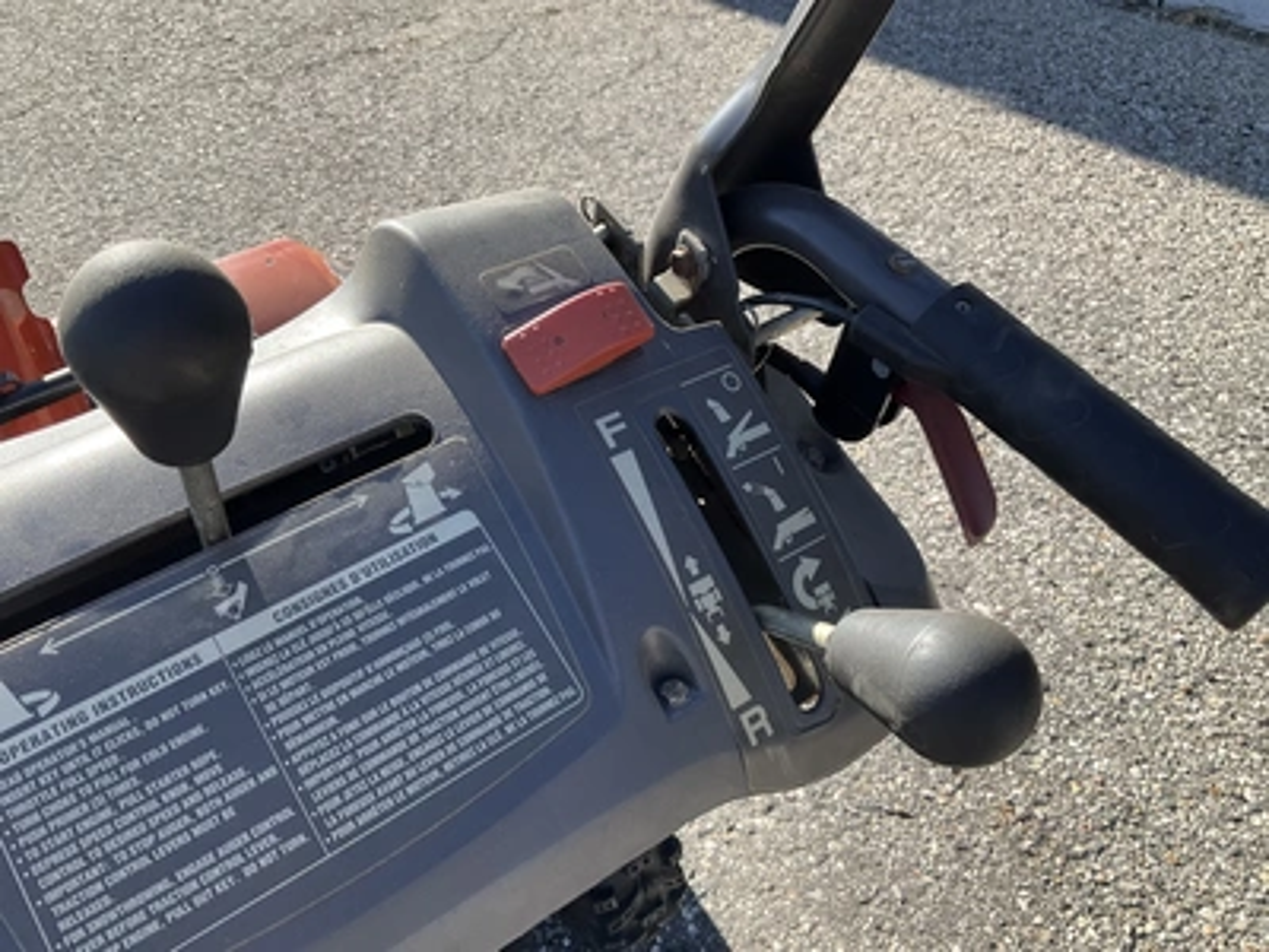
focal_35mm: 29
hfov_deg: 61.7
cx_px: 634
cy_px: 476
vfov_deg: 48.2
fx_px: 1063
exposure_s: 1/562
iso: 25
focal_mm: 3
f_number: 1.8
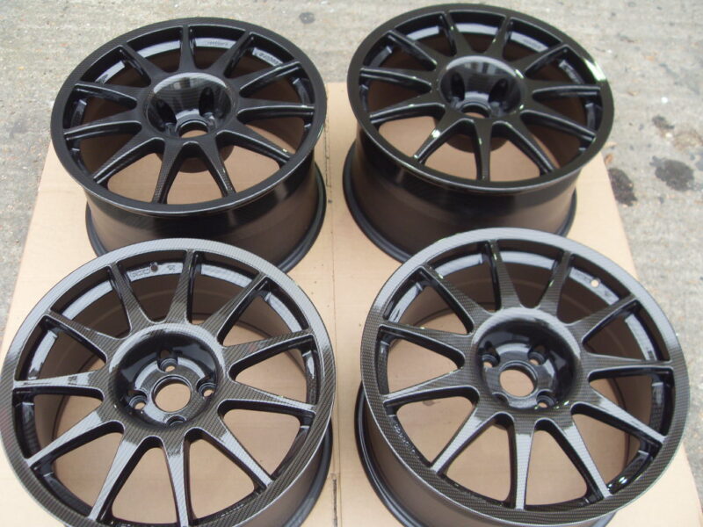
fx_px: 711
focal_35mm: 35
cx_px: 352
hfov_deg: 52.6
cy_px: 264
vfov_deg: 40.7
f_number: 2.8
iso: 100
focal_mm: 6.3
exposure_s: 1/45
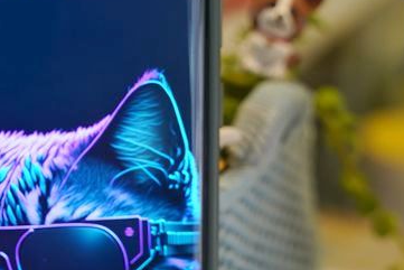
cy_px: 164
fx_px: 1493
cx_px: -29
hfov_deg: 15.1
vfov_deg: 10.3
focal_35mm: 133
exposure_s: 1/60
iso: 800
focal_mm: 40
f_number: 4
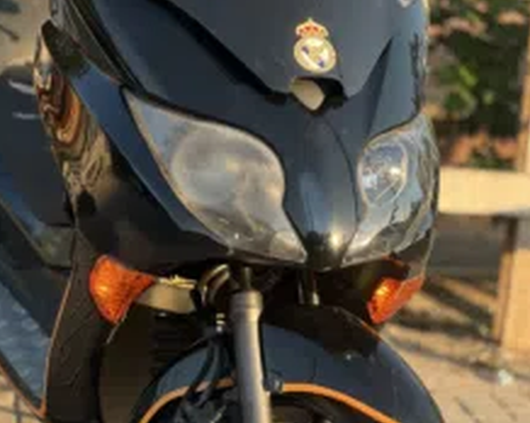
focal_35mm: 138
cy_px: 192
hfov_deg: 14.0
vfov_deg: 11.2
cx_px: 182
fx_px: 2163
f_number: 2.8
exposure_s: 1/121
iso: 50
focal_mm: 9
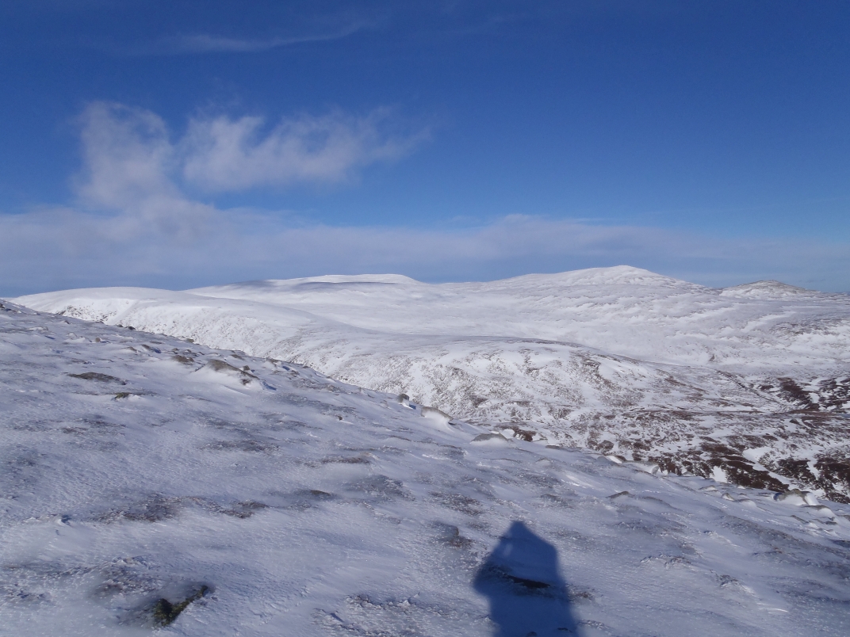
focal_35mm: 28
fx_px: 688
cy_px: 318
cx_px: 425
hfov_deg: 63.4
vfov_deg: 49.7
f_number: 5.6
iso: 80
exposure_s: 1/1000
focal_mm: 5
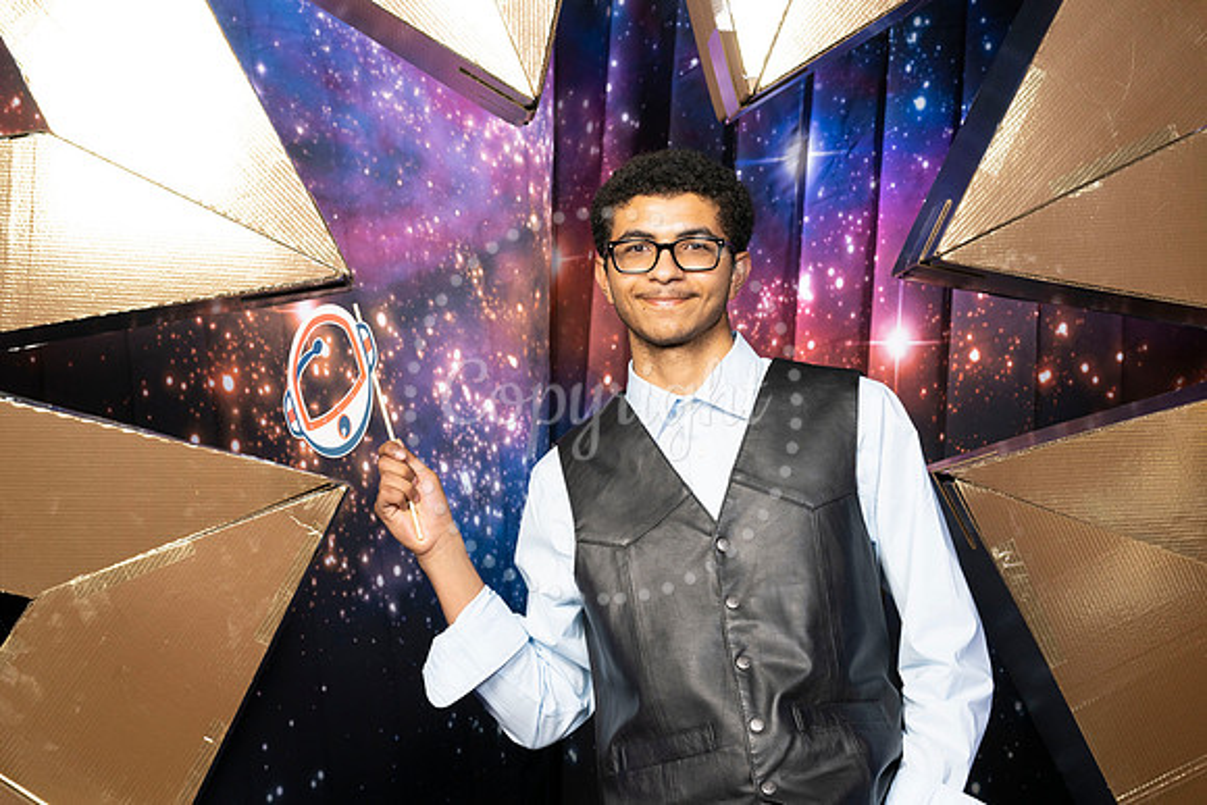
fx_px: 1710
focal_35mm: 51
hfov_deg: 38.9
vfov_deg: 26.5
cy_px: 402
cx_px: 604
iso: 320
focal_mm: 51
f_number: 9
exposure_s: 1/125
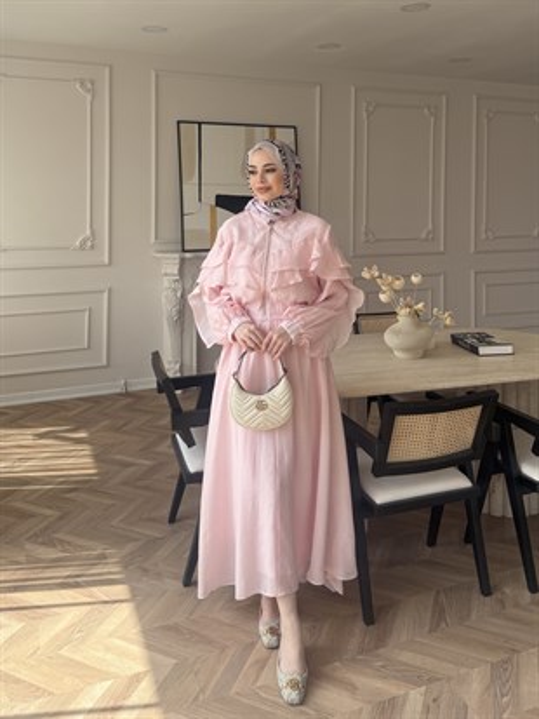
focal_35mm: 24
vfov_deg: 71.6
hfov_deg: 56.8
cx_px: 270
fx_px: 498
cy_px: 360
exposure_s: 1/840
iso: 80
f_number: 1.78
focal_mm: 6.76
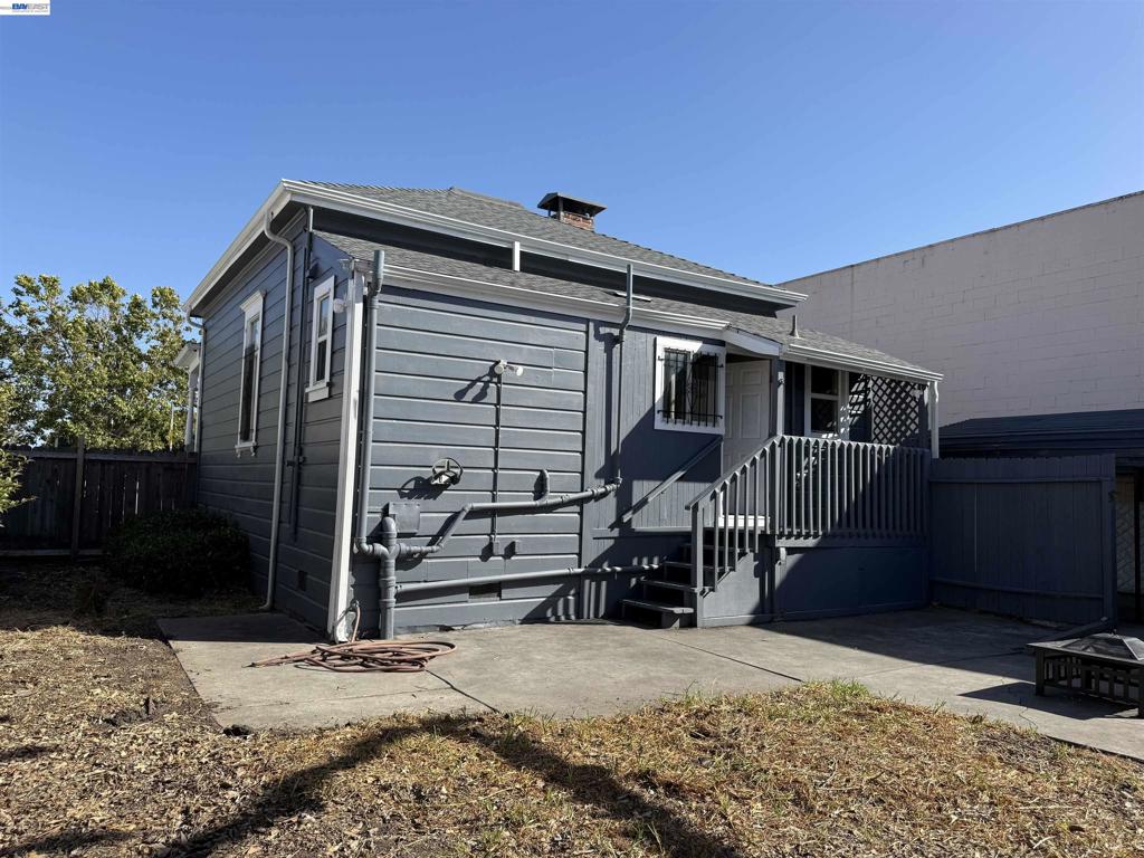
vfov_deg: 56.8
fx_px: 793
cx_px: 572
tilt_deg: +4.4
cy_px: 429
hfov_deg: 71.6
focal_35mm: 24
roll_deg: -1.6
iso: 80
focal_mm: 6.76
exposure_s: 1/3021
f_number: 1.78
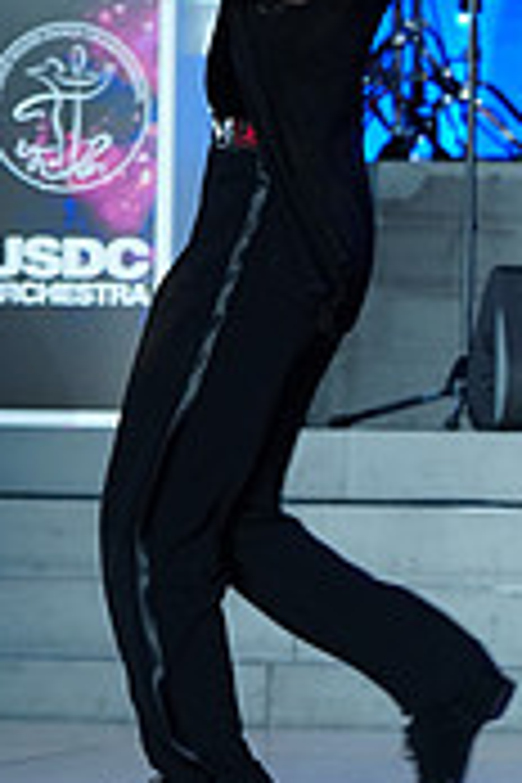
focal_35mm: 424
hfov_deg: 3.2
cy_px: -230
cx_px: 322
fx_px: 9221
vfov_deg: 4.8
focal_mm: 127
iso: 640
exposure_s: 1/250
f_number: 4
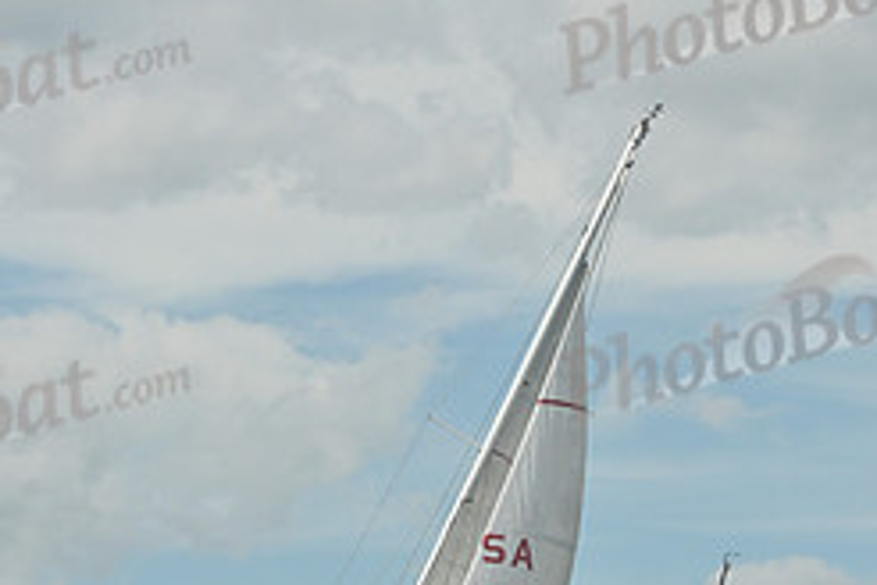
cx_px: 376
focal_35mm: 236
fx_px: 5749
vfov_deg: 5.8
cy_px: 567
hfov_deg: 8.7
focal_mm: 100
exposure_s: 1/1250
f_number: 13
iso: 320
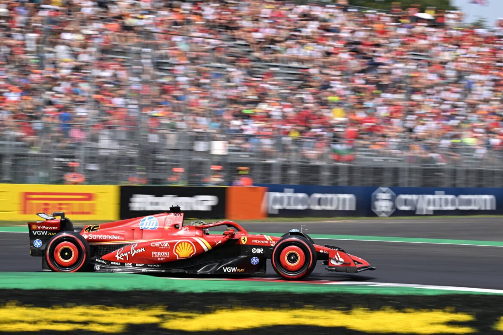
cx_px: 252
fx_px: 1746
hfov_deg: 16.4
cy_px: 168
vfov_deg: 11.0
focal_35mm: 125
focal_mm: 125
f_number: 7.1
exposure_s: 1/100
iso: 32
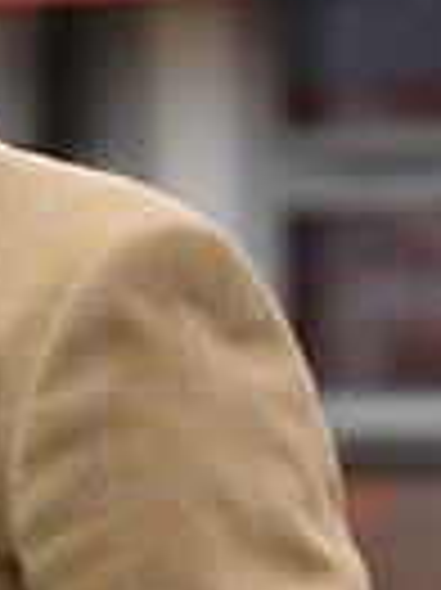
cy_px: 579
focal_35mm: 555
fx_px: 9443
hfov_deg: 2.6
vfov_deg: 3.6
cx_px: -747
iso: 800
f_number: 4.5
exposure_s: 1/1250
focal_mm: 130
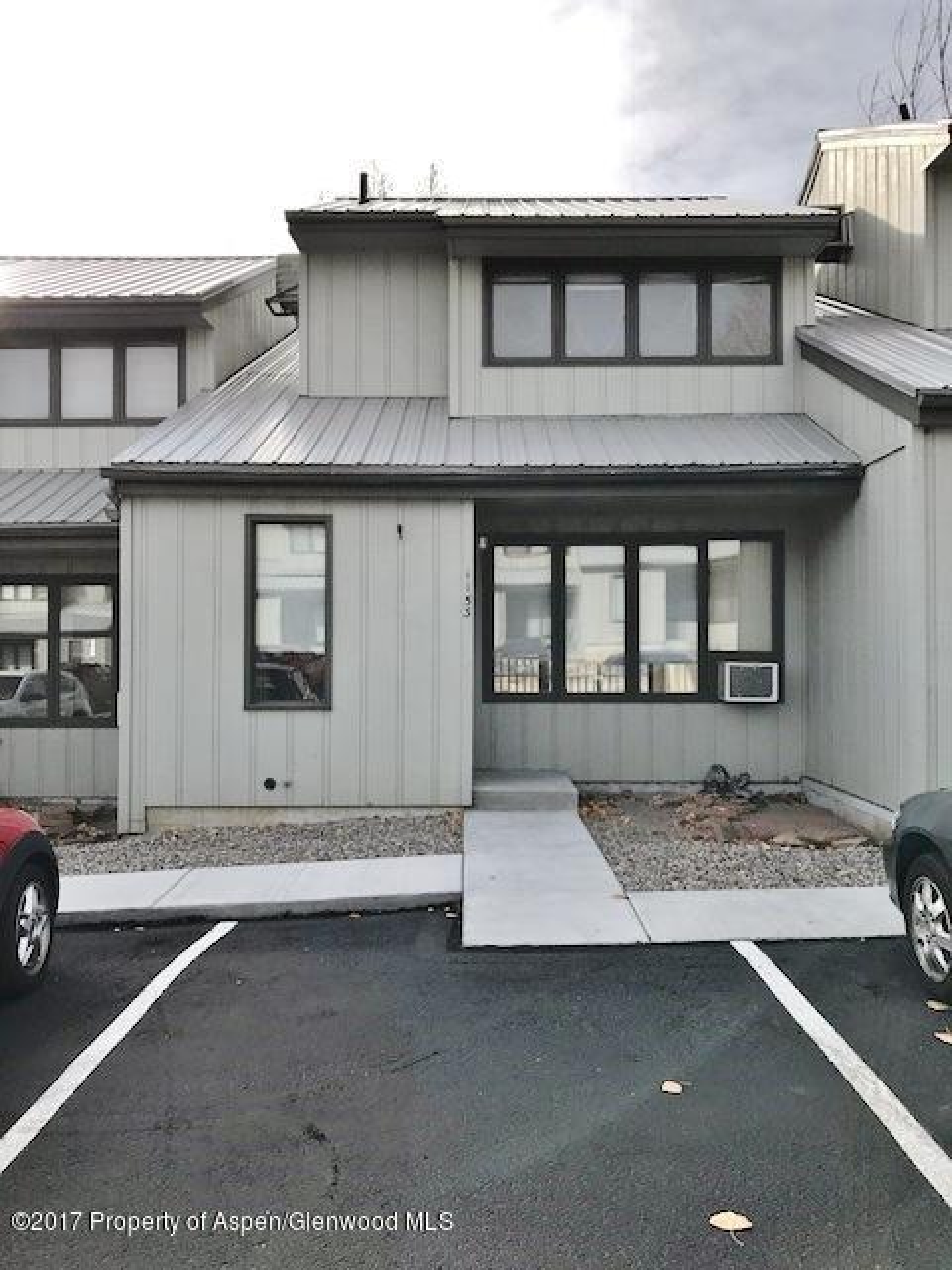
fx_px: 1027
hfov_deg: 49.7
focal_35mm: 28
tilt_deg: +1.7
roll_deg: +0.7
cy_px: 635
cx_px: 476
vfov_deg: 63.4
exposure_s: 1/2398
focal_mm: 3.99
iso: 20
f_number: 1.8
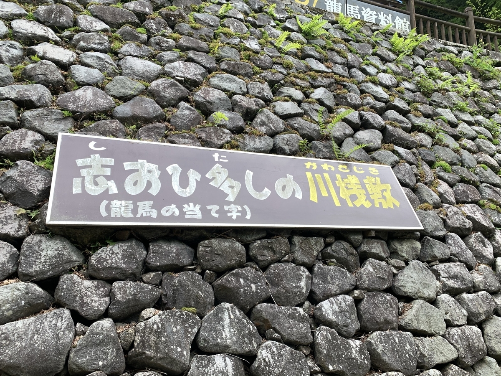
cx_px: 250
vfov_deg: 53.1
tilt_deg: +12.1
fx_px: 376
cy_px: 188
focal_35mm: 26
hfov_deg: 67.3
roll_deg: +2.5
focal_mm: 4.25
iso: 25
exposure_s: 1/444
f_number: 1.8
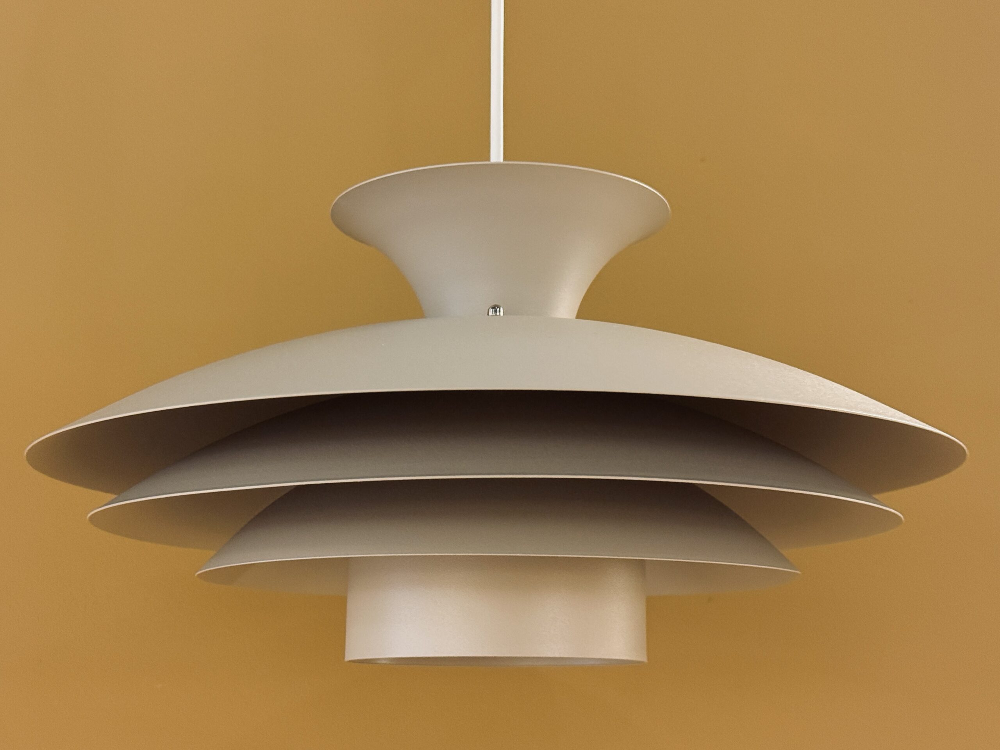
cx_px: 500
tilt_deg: +10.6
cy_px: 375
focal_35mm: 48
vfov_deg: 30.3
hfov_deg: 39.7
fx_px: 1387
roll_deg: +0.1
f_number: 1.78
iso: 200
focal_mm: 6.76
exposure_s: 1/50
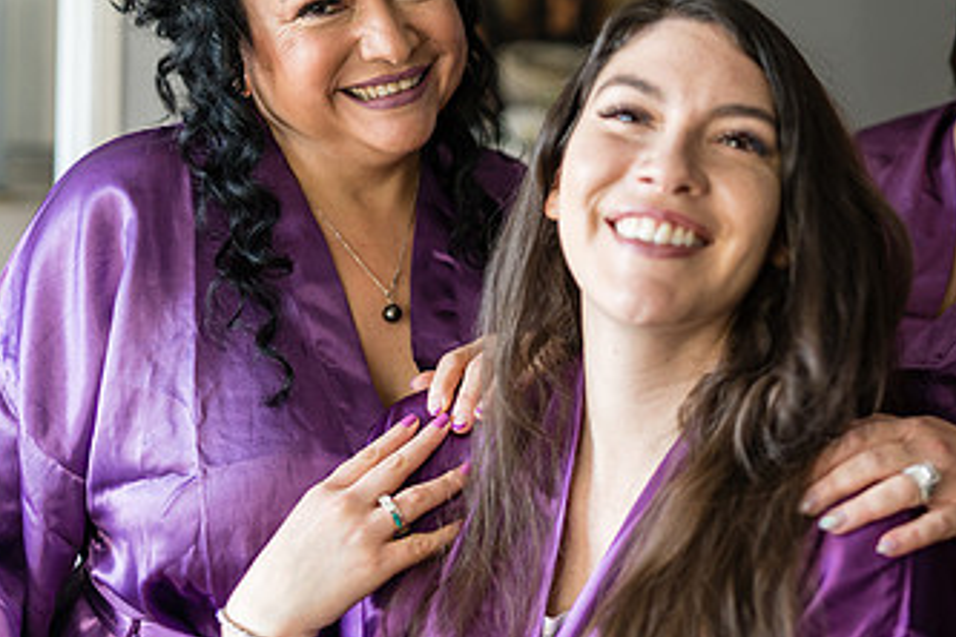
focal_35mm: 61
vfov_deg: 22.1
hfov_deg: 31.7
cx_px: 810
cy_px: 159
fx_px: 1620
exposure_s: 1/250
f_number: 1.4
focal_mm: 35
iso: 200
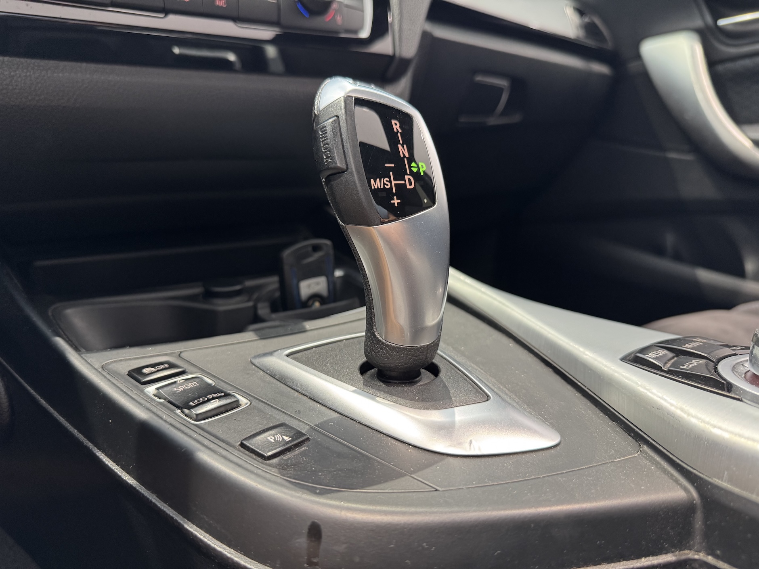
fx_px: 526
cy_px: 284
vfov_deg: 56.8
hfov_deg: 71.6
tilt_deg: -12.0
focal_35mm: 24
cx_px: 380
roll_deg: +0.5
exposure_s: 1/50
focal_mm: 6.76
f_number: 1.78
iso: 320
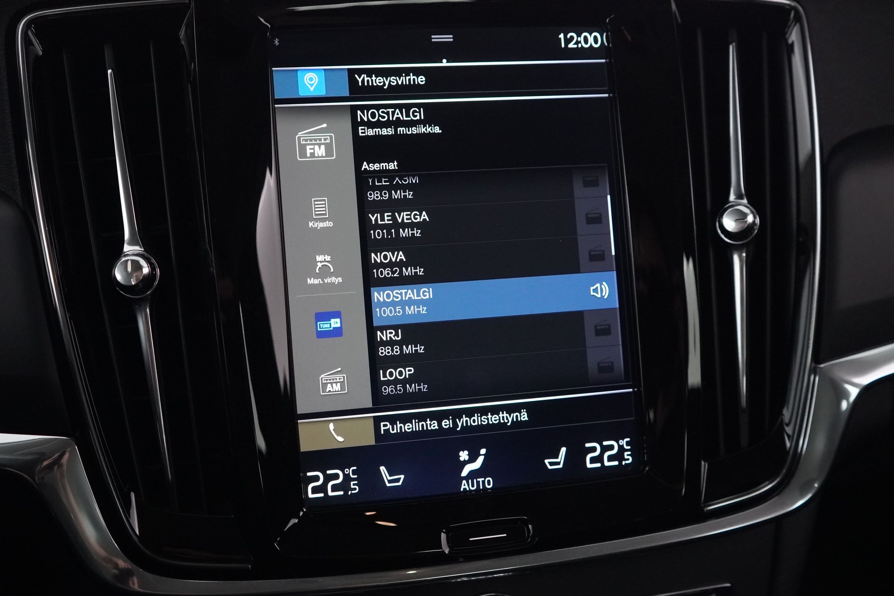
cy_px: 298
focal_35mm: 42
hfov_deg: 46.4
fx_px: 1043
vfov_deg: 31.9
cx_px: 447
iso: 10000
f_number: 4
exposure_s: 1/60
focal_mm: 28
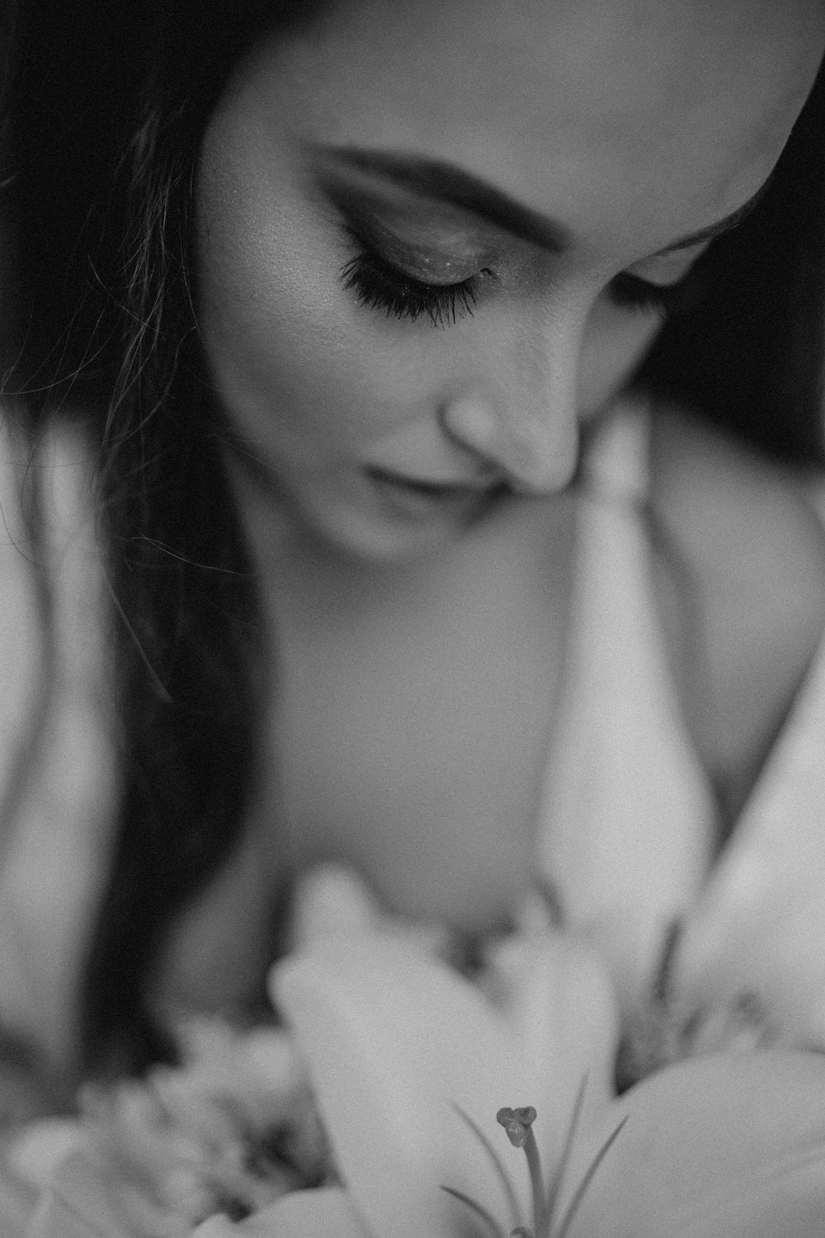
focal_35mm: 35
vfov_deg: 54.4
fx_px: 1203
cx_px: 412
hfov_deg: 37.9
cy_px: 619
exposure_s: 1/400
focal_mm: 35
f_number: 1.4
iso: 64
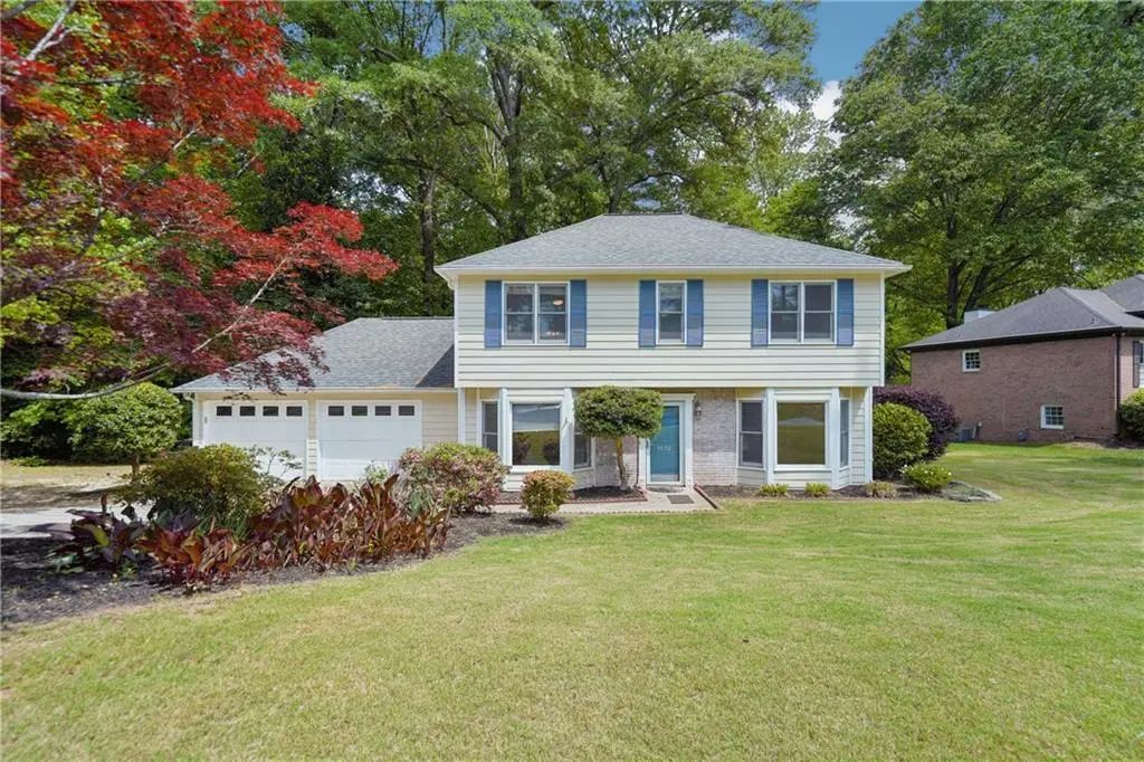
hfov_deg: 96.8
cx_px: 572
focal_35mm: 16
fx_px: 508
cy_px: 381
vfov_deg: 73.7
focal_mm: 16
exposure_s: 1/1250
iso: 50
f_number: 5
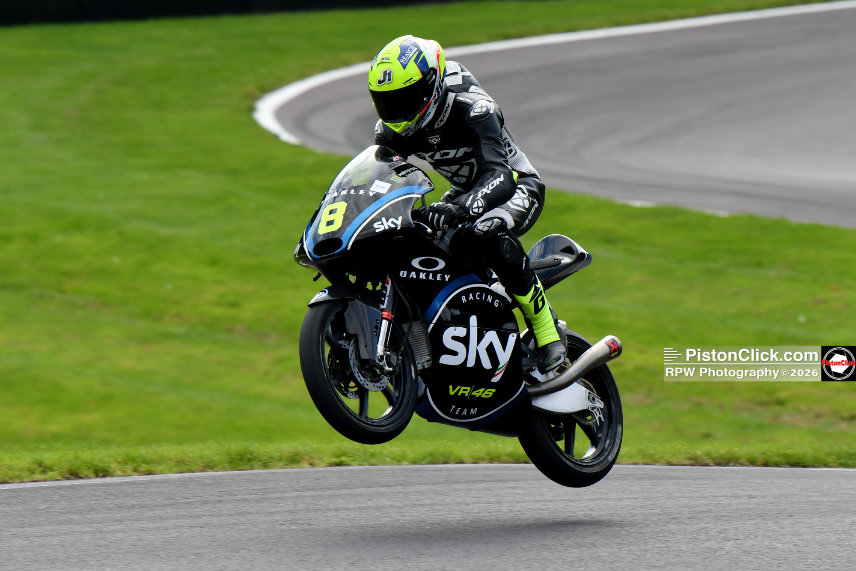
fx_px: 9985
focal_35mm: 420
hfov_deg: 4.9
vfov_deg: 3.3
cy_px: 286
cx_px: 428
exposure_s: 1/1000
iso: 400
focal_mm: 280
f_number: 6.3
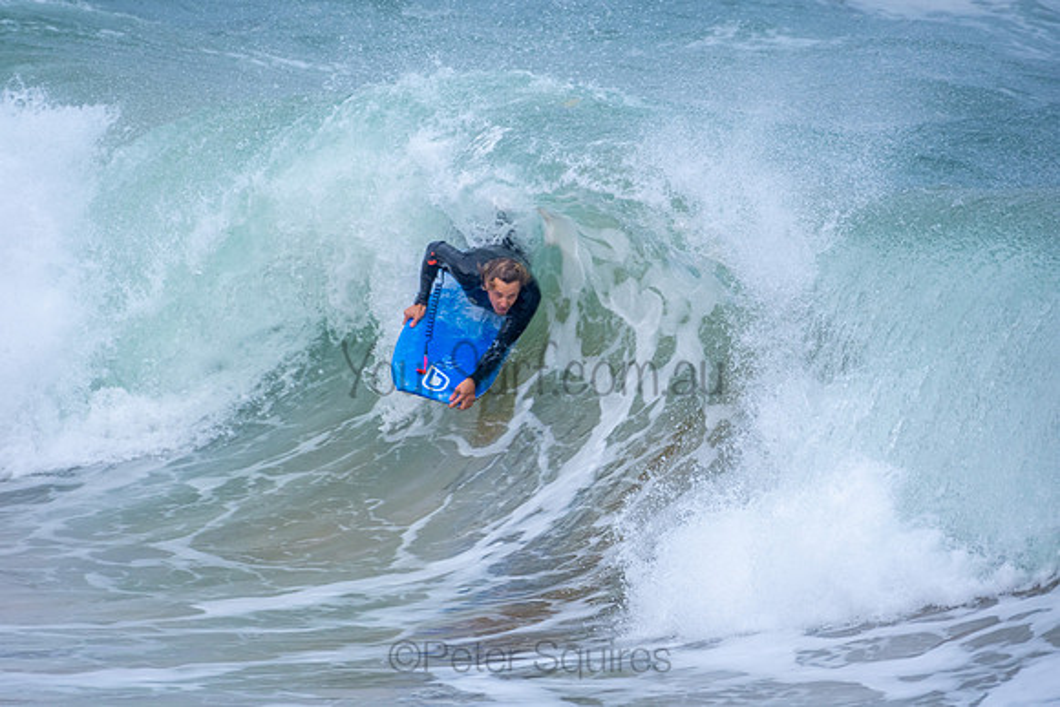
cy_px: 354
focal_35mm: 750
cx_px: 530
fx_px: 22087
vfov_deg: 1.8
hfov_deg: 2.7
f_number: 5.6
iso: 360
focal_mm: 500
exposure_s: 1/640
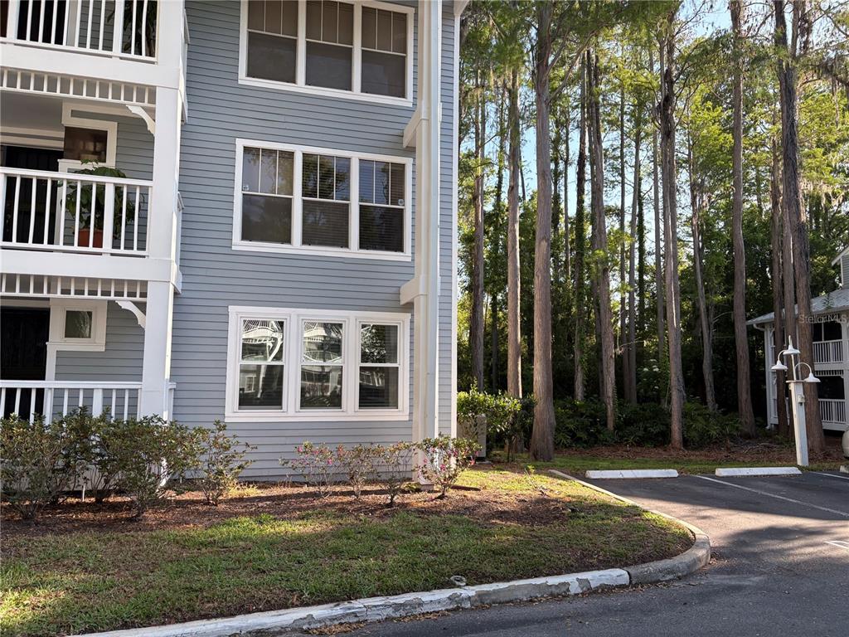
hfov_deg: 67.3
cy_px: 318
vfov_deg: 53.1
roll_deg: -0.3
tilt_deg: +6.5
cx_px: 424
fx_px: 638
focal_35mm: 26
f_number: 1.6
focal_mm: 5.96
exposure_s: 1/395
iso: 64
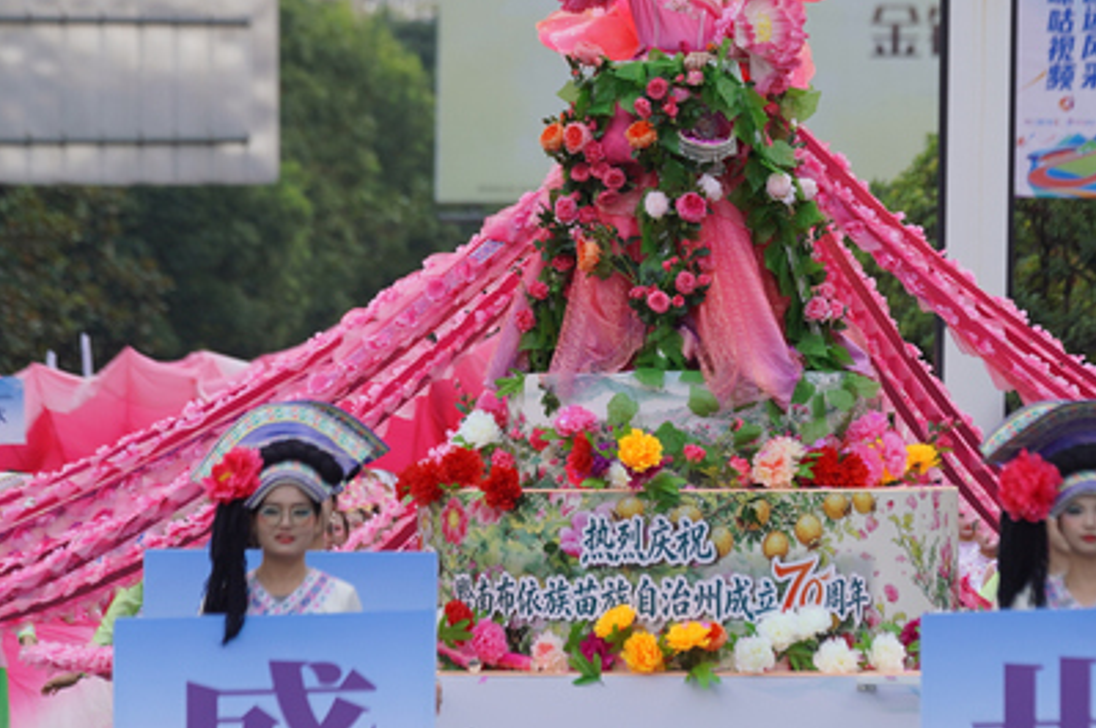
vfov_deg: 4.1
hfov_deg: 6.1
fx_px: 10247
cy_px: 249
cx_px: 706
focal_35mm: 337
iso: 100
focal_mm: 168
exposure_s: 1/320
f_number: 4
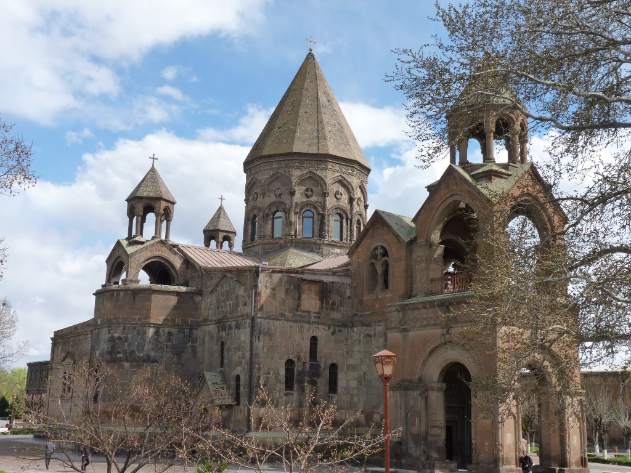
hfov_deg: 41.2
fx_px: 839
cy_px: 236
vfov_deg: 31.5
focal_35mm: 46
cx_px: 316
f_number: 5.6
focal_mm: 8.2
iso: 125
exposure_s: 1/250
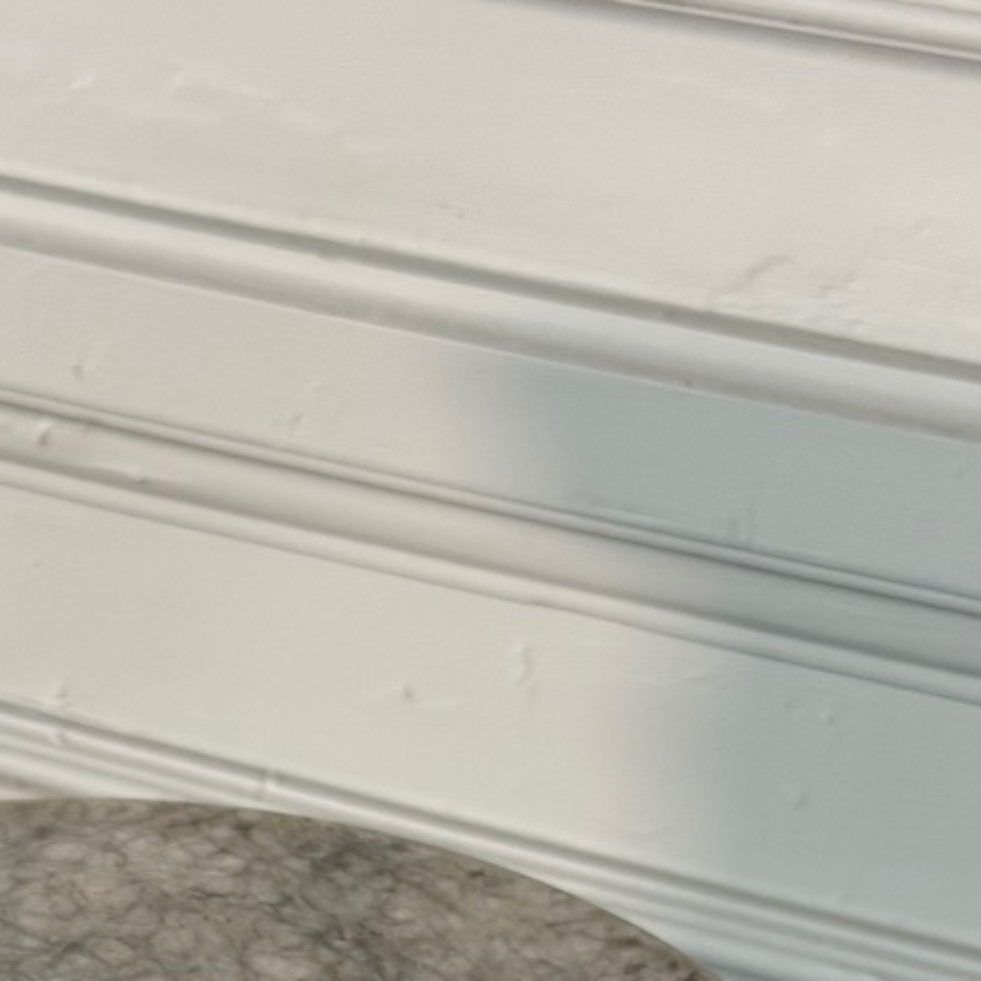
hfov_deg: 14.6
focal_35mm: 118
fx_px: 3783
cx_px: 43
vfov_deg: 14.0
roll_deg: +0.0
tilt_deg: -36.1
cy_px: 1363
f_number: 1.78
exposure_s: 1/50
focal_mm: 6.76
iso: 160
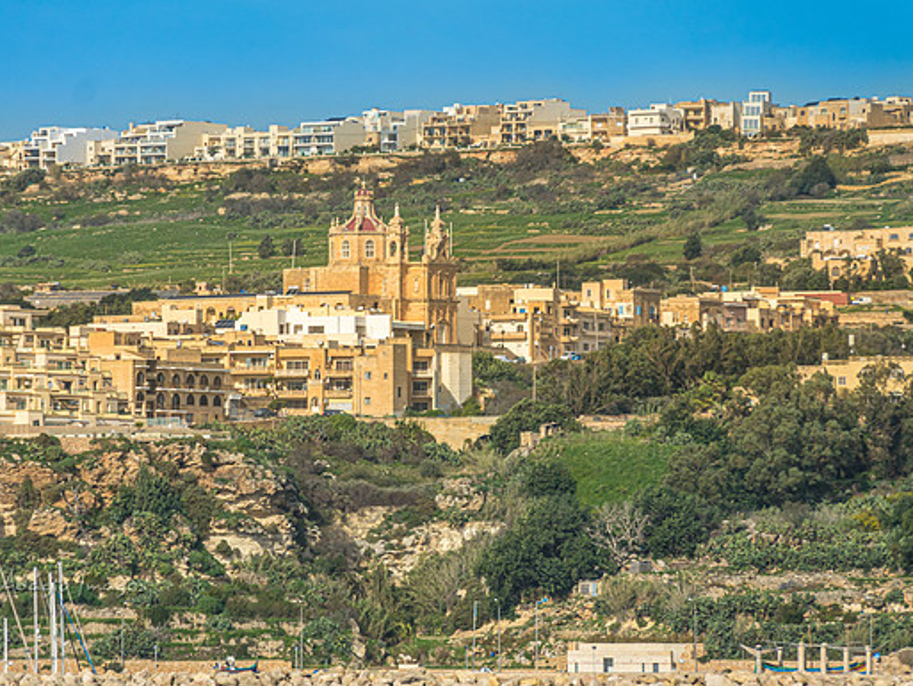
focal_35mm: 292
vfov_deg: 5.1
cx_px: 424
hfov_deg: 6.8
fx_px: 7703
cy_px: 343
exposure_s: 1/1000
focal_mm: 179
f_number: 6.3
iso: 400
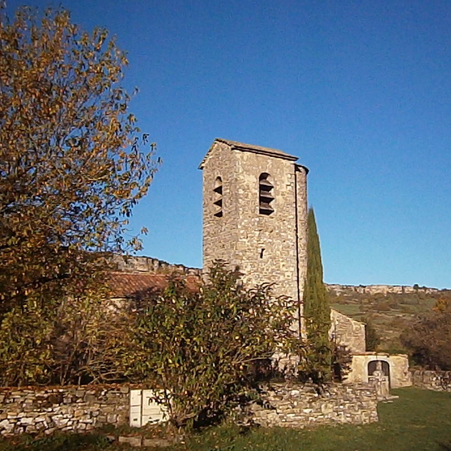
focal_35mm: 35
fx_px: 516
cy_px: 228
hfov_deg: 47.2
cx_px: 248
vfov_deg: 47.2
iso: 320
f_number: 8
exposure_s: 1/800
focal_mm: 4.7
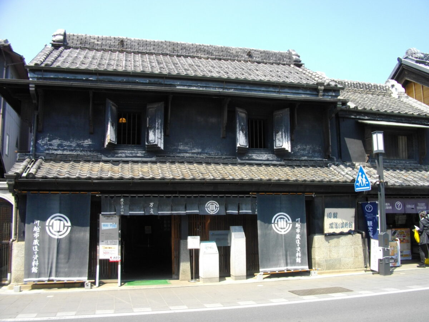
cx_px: 214
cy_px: 161
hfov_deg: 56.8
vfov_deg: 44.2
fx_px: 397
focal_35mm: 32
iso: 100
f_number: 5.5
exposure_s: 1/160
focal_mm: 5.7
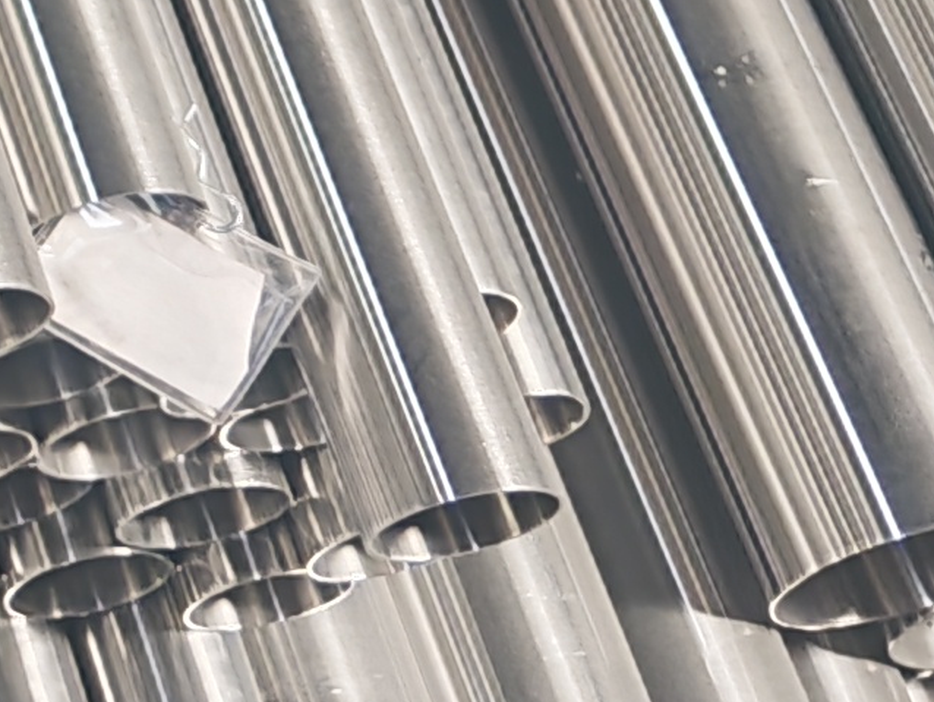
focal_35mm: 154
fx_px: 4157
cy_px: -1093
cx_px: -1154
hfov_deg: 11.2
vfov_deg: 8.6
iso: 80
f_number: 1.9
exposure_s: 1/50
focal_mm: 6.67
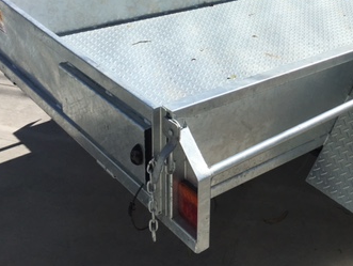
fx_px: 572
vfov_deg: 25.7
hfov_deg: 33.4
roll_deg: -2.6
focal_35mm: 56
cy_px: 56
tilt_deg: -19.7
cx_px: 280
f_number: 2.2
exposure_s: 1/2747
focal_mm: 4.15
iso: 25
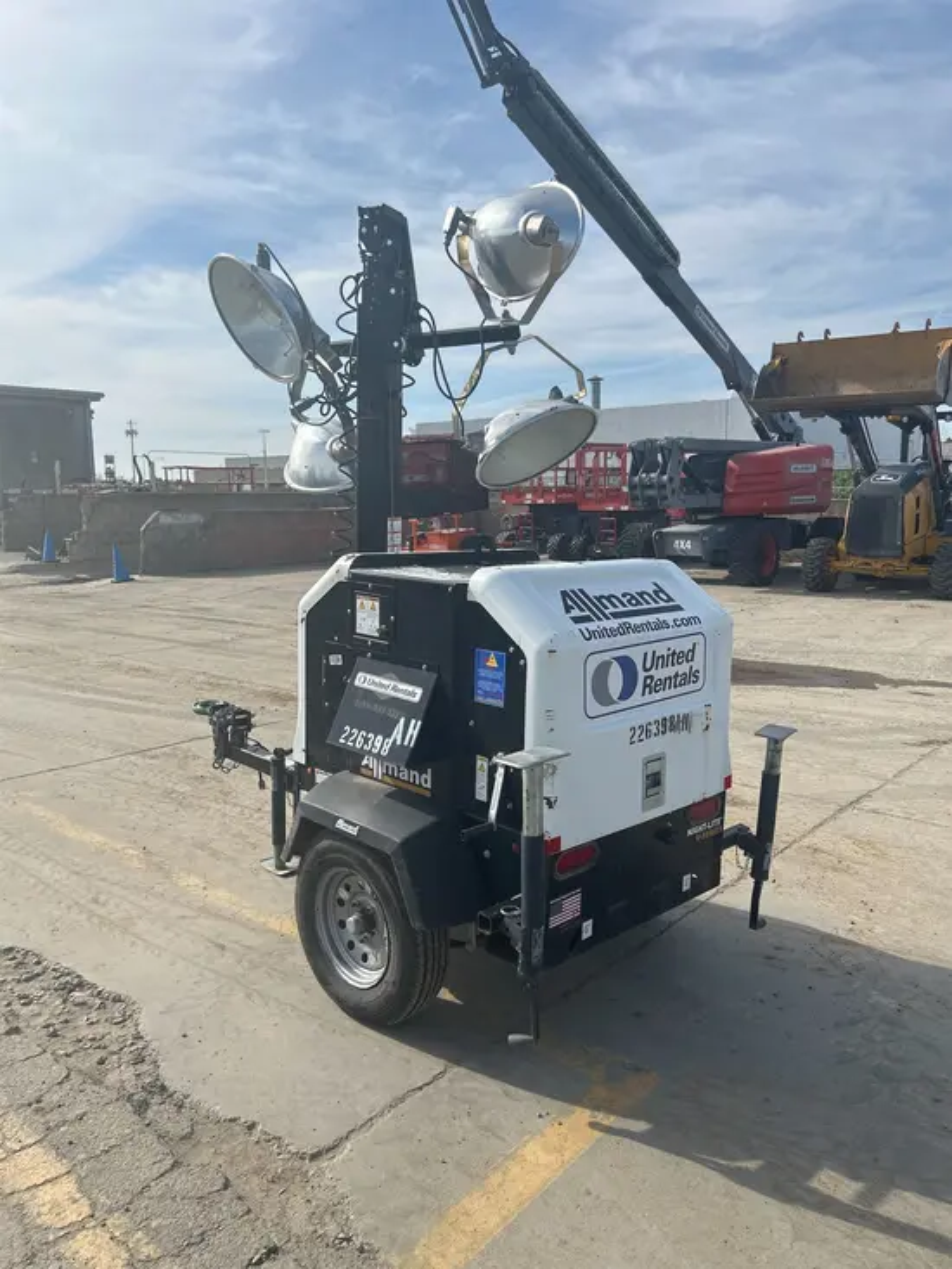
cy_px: 634
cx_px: 476
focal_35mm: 26
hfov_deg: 53.1
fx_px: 953
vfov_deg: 67.3
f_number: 1.5
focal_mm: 5.7
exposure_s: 1/4831
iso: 50
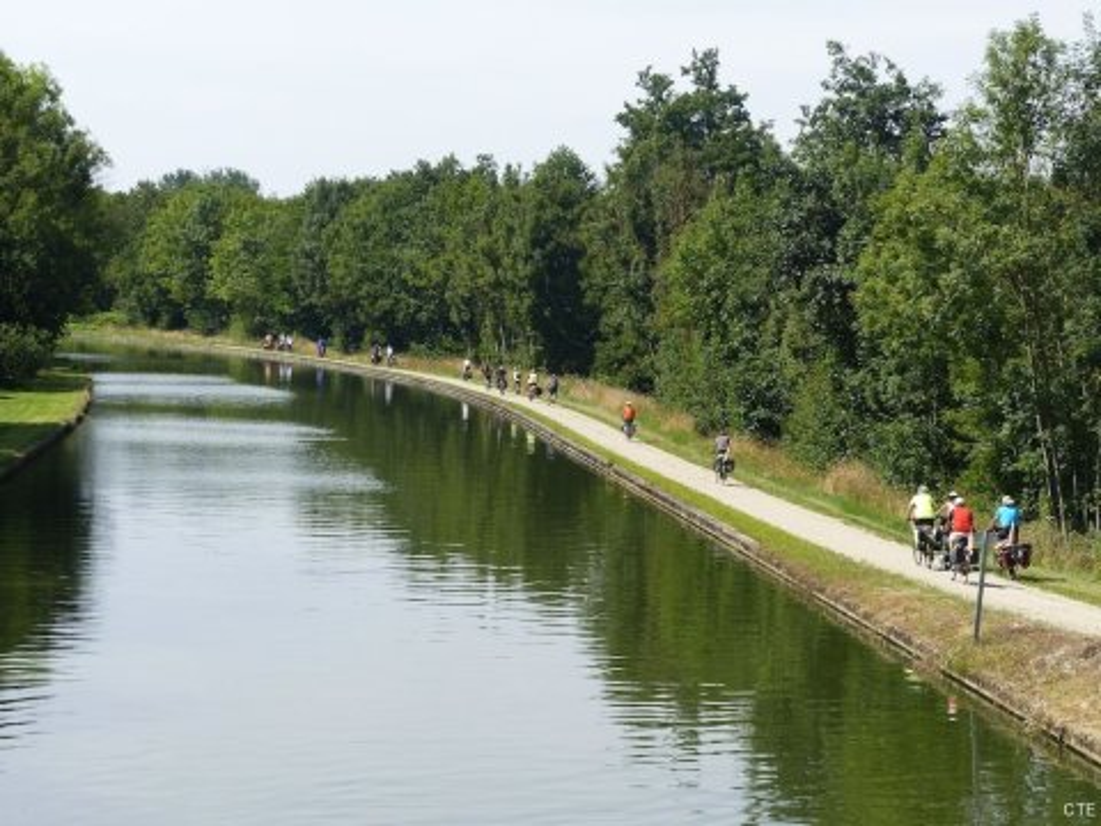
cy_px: 413
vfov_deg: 15.6
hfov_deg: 20.7
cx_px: 550
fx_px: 3022
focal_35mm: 95
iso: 100
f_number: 4
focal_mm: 16
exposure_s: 1/640
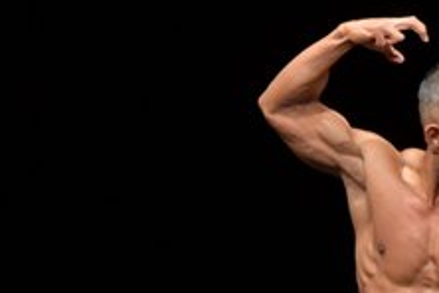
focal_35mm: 943
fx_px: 11498
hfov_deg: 2.2
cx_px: 493
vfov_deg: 1.5
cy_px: 370
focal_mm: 180
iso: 3200
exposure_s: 1/400
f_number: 5.6
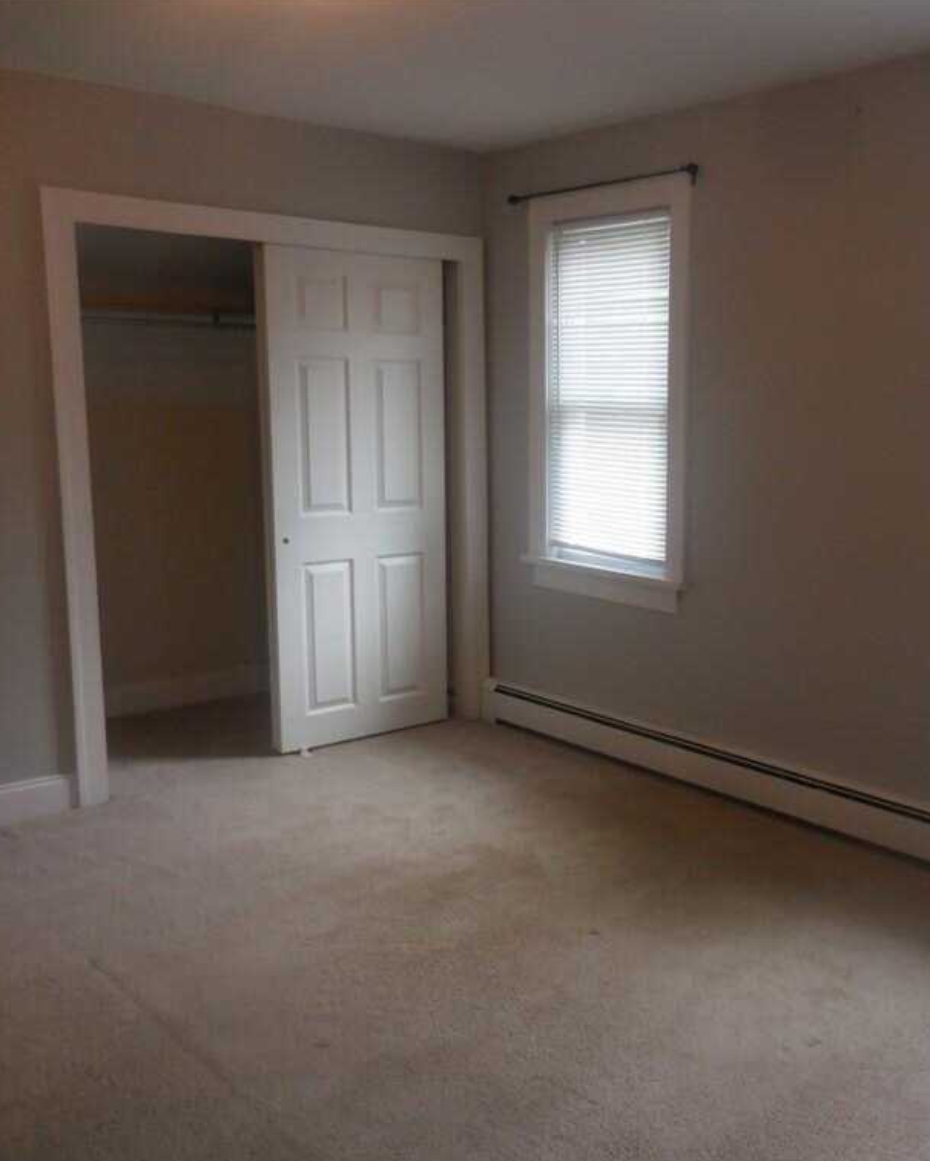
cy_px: 583
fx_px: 1135
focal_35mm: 33
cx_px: 698
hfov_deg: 43.1
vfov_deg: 54.2
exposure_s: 1/30
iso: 140
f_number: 3.3
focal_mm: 4.5
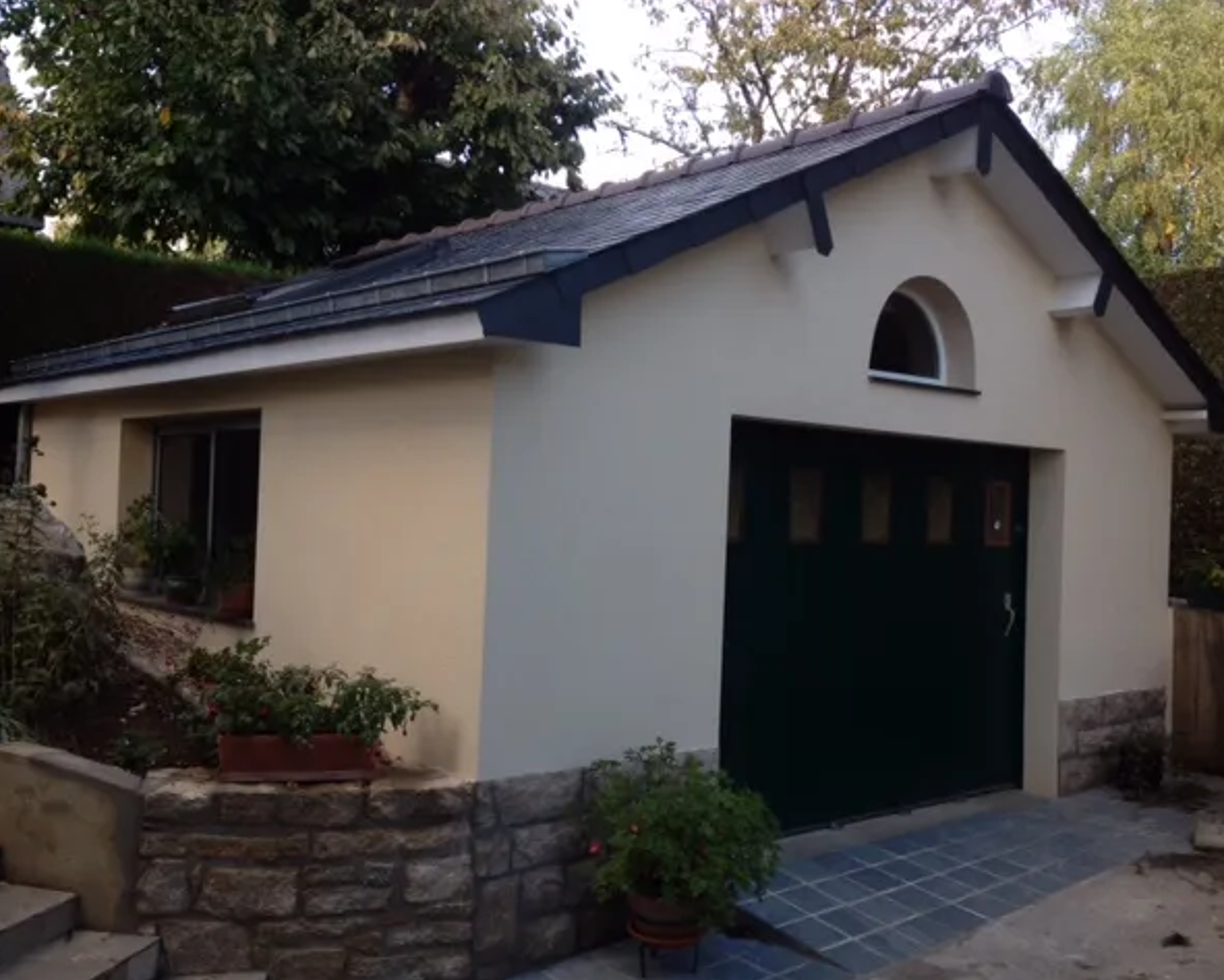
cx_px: 654
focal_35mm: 37
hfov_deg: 49.0
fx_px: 1341
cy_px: 489
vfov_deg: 40.1
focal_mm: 4.28
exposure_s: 1/131
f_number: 2.4
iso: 50
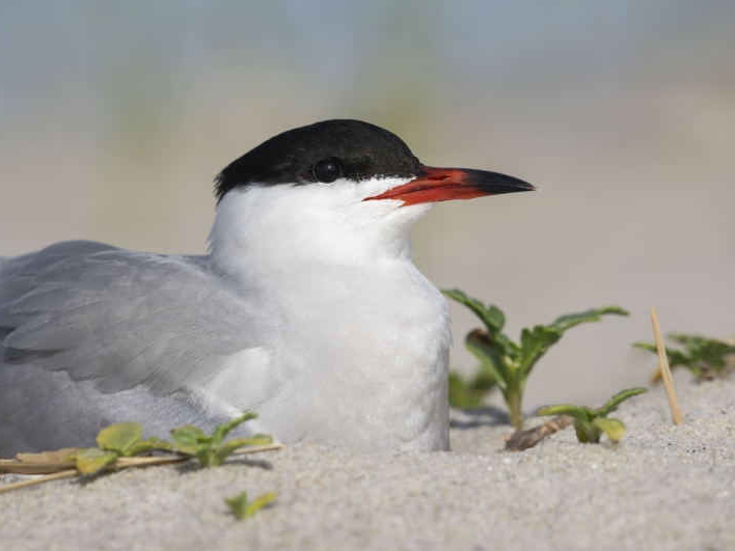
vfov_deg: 2.1
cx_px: 345
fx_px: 15203
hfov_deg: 2.8
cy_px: 276
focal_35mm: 716
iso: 800
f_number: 11
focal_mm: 659
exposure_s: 1/1600
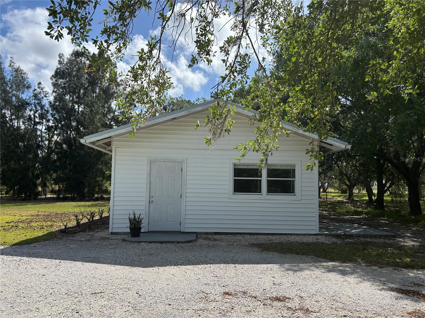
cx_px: 212
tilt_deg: +3.6
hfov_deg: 67.3
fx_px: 319
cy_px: 159
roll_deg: -0.2
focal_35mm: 26
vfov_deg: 53.1
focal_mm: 5.7
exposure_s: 1/5319
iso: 50
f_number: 1.5
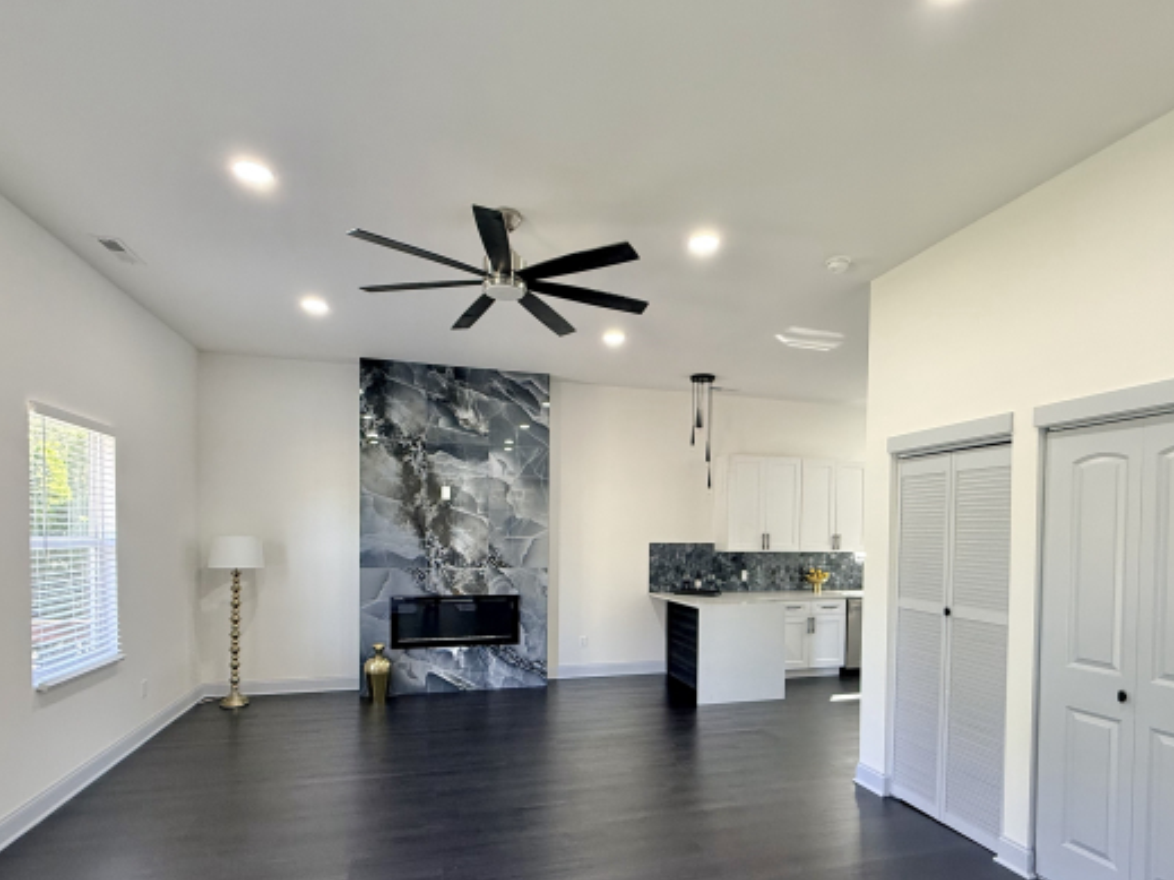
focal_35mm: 18
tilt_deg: -0.1
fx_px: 610
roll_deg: -0.1
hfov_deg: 87.8
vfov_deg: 70.4
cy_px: 550
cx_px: 596
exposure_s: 1/99
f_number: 2.2
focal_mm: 2.22
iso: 250
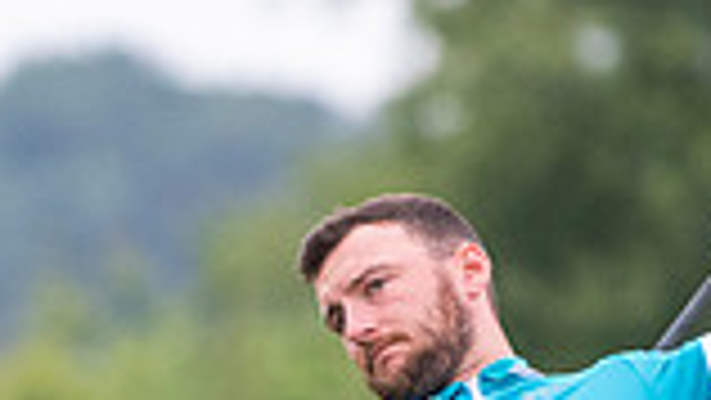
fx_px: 38039
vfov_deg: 0.6
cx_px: 171
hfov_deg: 1.1
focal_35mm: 2017
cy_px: 816
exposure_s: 1/1000
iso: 1250
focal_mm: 350
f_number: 5.6
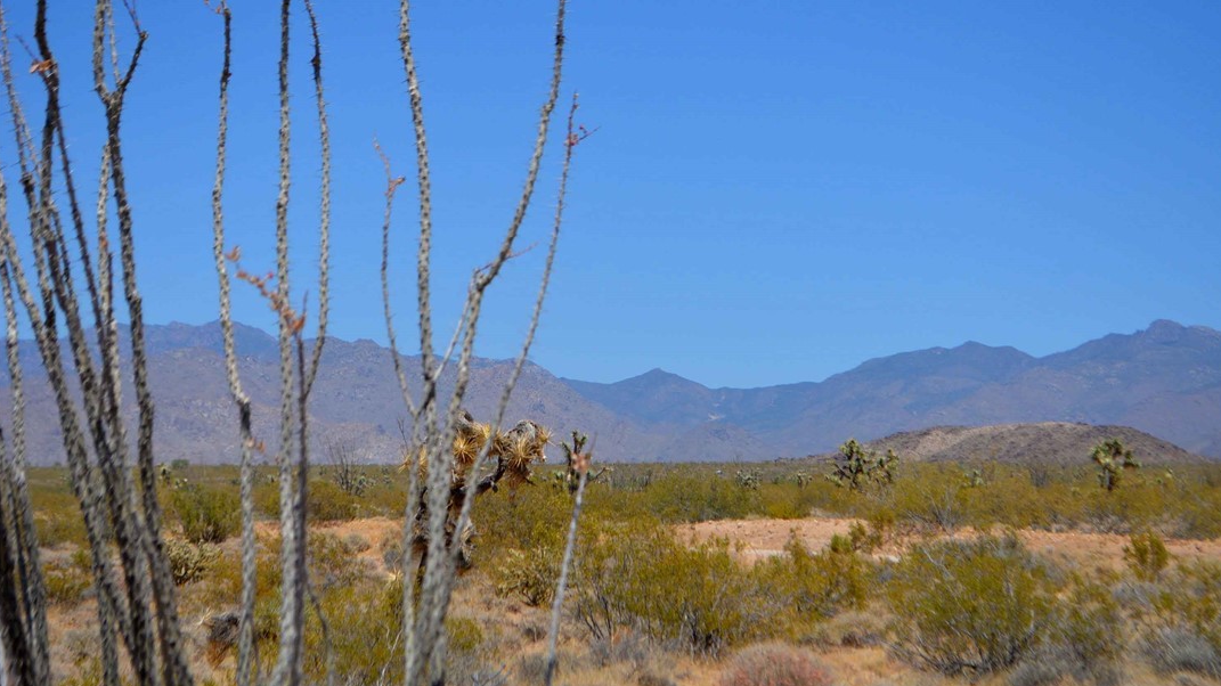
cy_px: 376
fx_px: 2833
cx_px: 614
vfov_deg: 13.8
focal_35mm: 88
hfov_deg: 24.3
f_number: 7.1
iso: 400
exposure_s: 1/2000
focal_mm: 55
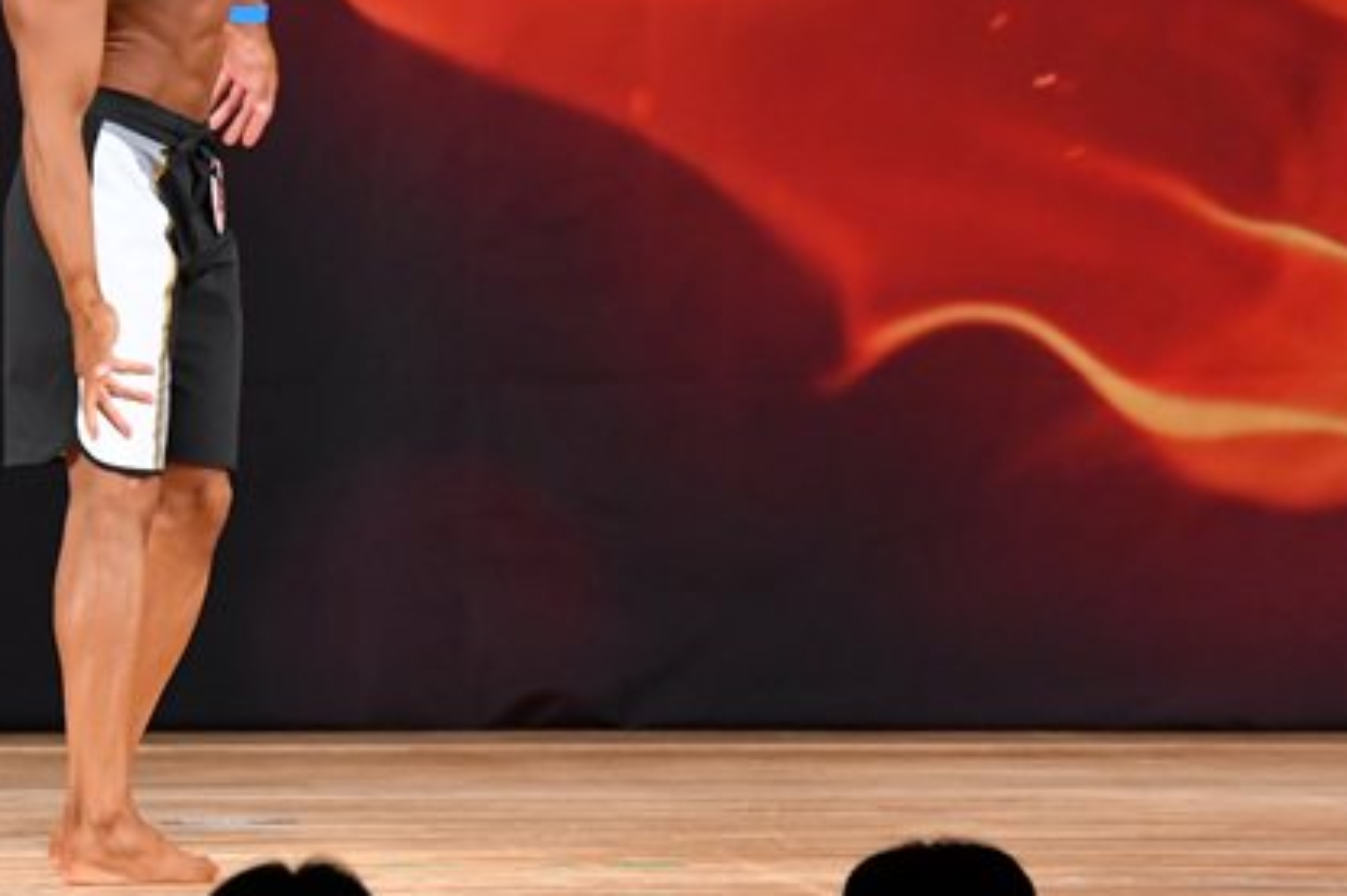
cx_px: 112
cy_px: 184
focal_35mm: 447
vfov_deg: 3.1
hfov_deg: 4.6
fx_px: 16718
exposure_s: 1/400
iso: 3200
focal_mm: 160
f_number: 5.6
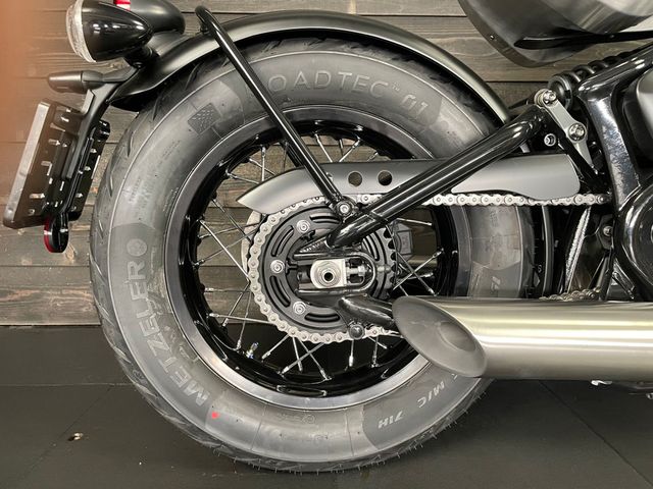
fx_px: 490
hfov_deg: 67.3
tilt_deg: -6.4
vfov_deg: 53.1
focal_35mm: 26
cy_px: 244
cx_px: 326
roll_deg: +0.2
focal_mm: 4.2
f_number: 1.6
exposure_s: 1/50
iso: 400
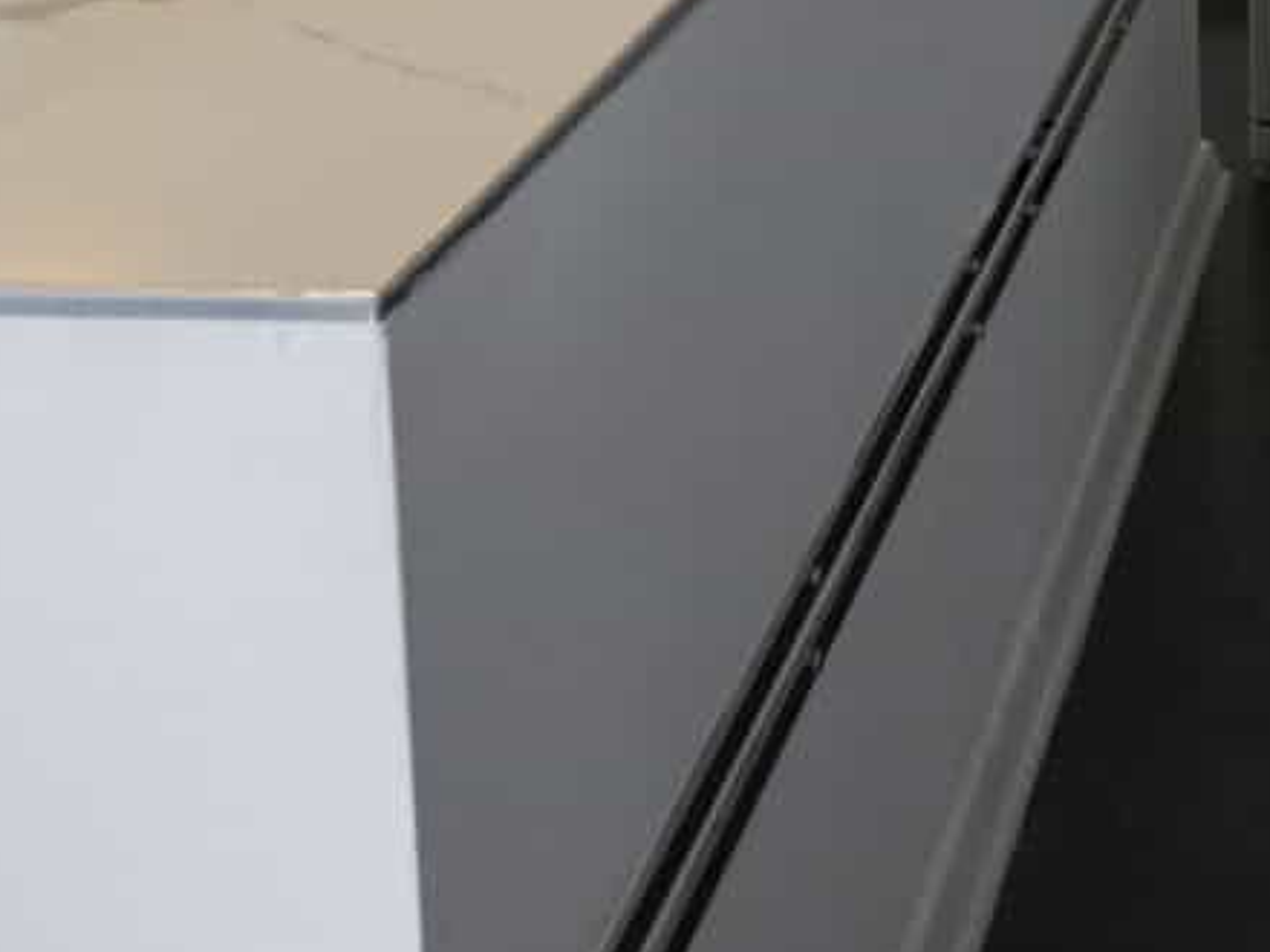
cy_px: -688
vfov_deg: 16.6
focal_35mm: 76
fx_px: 2788
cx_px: 1593
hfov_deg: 23.1
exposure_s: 1/160
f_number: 4
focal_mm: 17
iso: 1000
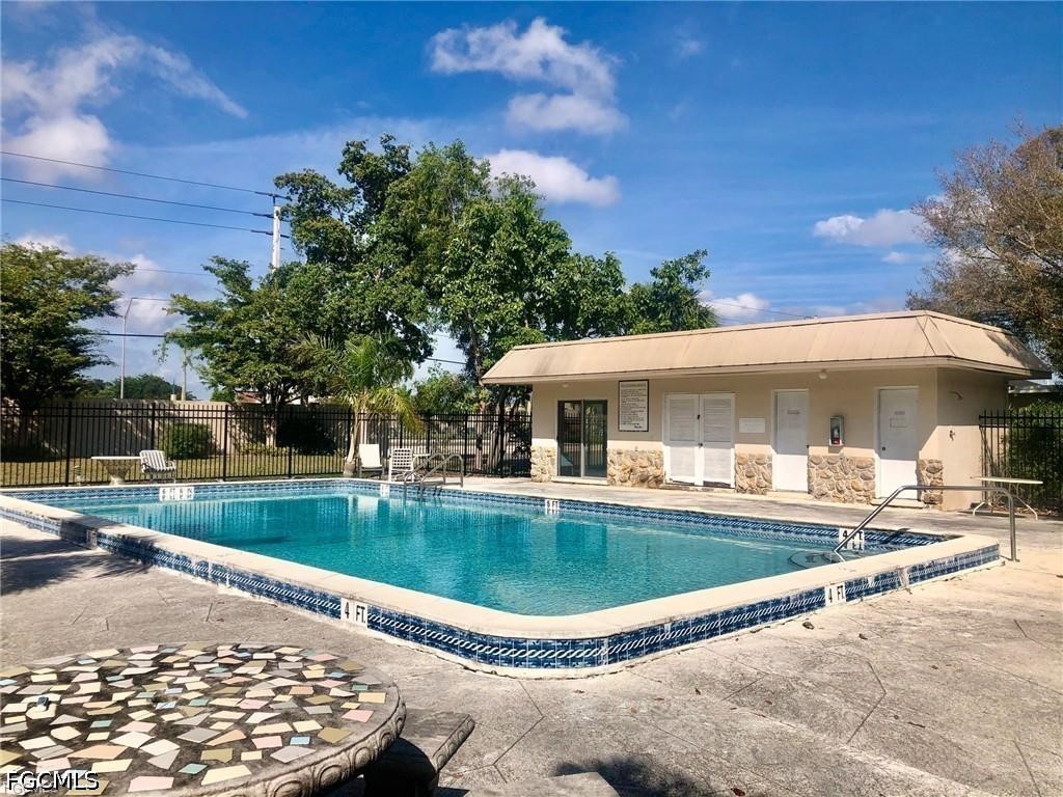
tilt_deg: +1.8
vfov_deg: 49.7
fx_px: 860
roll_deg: -1.3
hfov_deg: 63.4
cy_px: 398
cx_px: 532
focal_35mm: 28
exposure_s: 1/3690
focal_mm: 3.99
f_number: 1.8
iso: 20
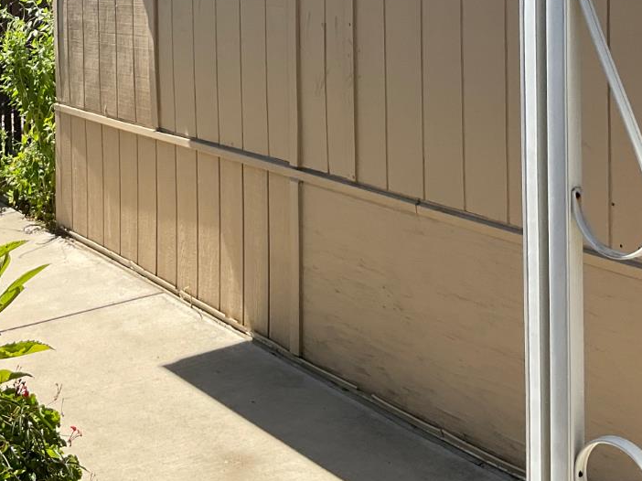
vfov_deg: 22.5
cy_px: -26
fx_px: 1149
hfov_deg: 31.1
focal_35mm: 62
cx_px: 267
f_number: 1.8
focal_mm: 3
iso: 16
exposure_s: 1/944
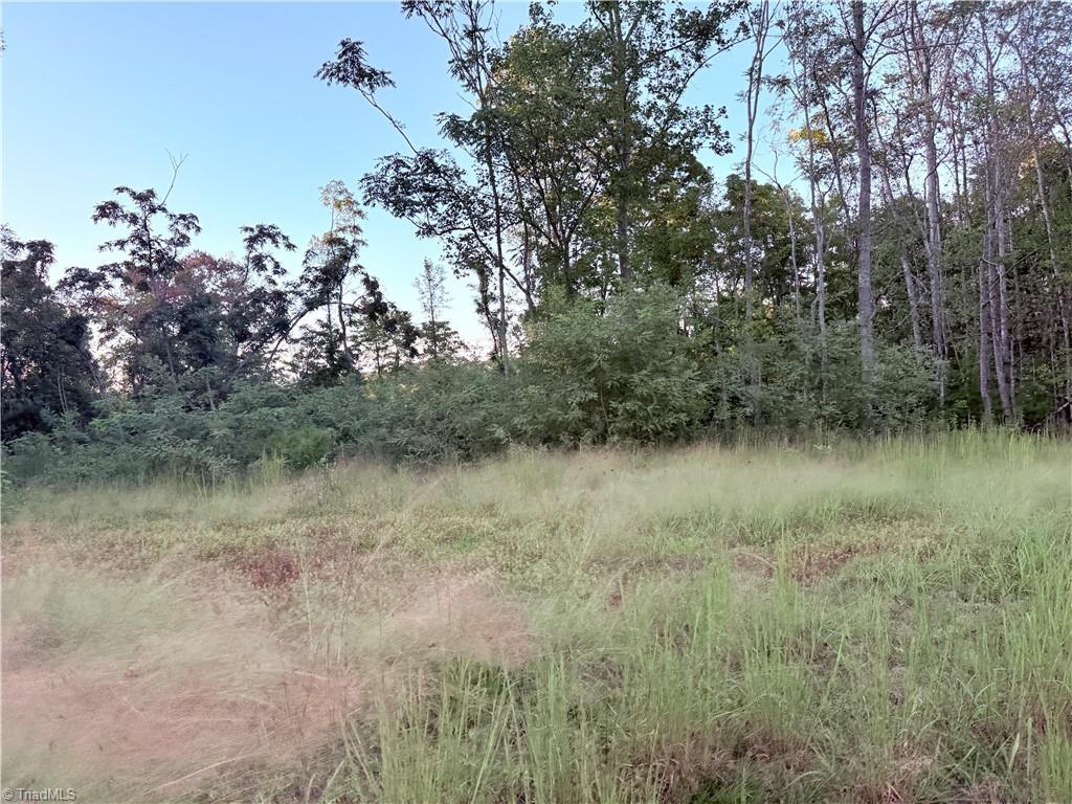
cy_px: 402
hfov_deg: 71.6
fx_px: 743
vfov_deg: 56.8
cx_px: 536
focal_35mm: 24
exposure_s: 1/563
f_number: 1.78
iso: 80
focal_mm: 6.76
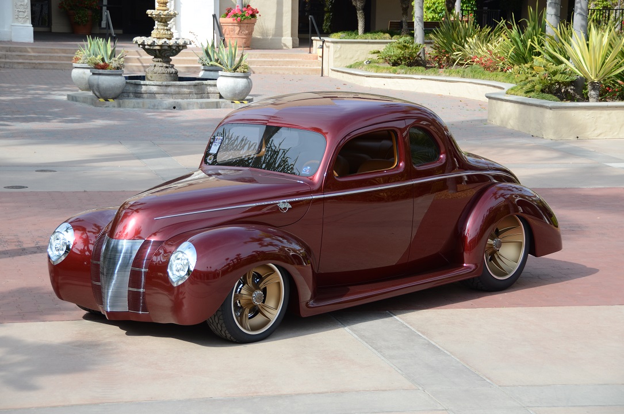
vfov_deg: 14.6
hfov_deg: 21.9
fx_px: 1609
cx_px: 312
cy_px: 207
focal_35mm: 93
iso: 200
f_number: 5.6
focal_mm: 62
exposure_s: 1/500
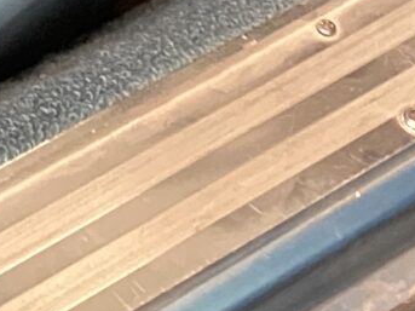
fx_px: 2325
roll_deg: -1.4
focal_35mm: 194
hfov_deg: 9.6
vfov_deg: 6.6
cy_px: -788
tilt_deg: -33.3
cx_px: -365
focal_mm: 4.25
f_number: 1.8
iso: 640
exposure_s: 1/34
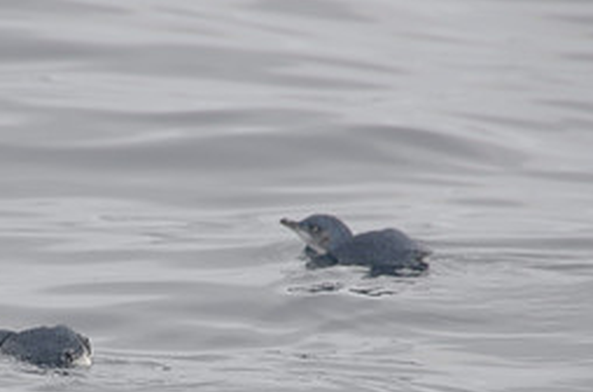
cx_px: 135
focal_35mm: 855
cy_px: 352
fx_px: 14049
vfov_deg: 1.6
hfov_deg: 2.4
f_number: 6.3
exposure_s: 1/640
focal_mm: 250
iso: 200
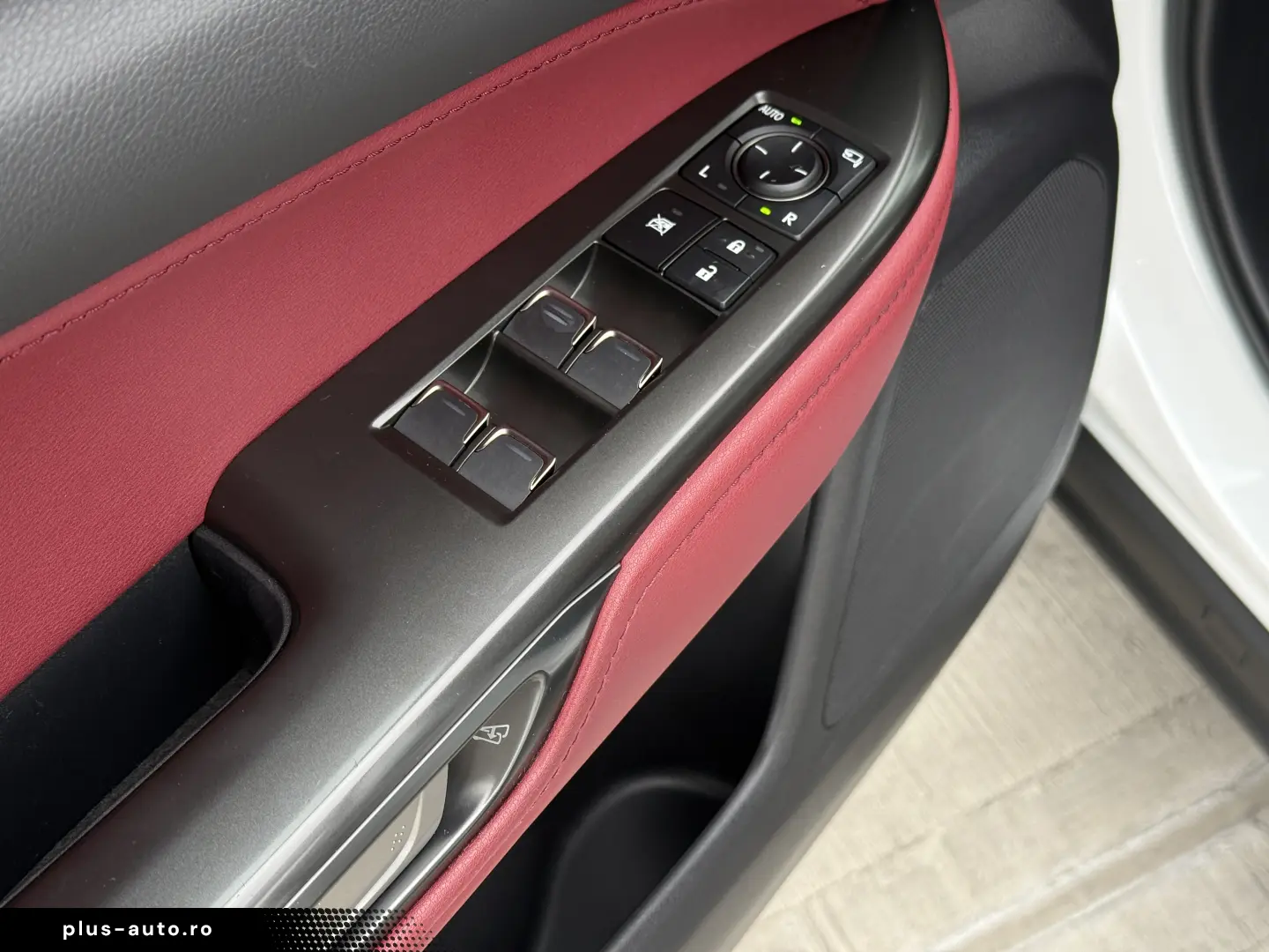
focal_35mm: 48
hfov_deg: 39.7
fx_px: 1760
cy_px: 476
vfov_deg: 30.3
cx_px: 634
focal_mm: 6.76
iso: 160
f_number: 1.78
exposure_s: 1/75
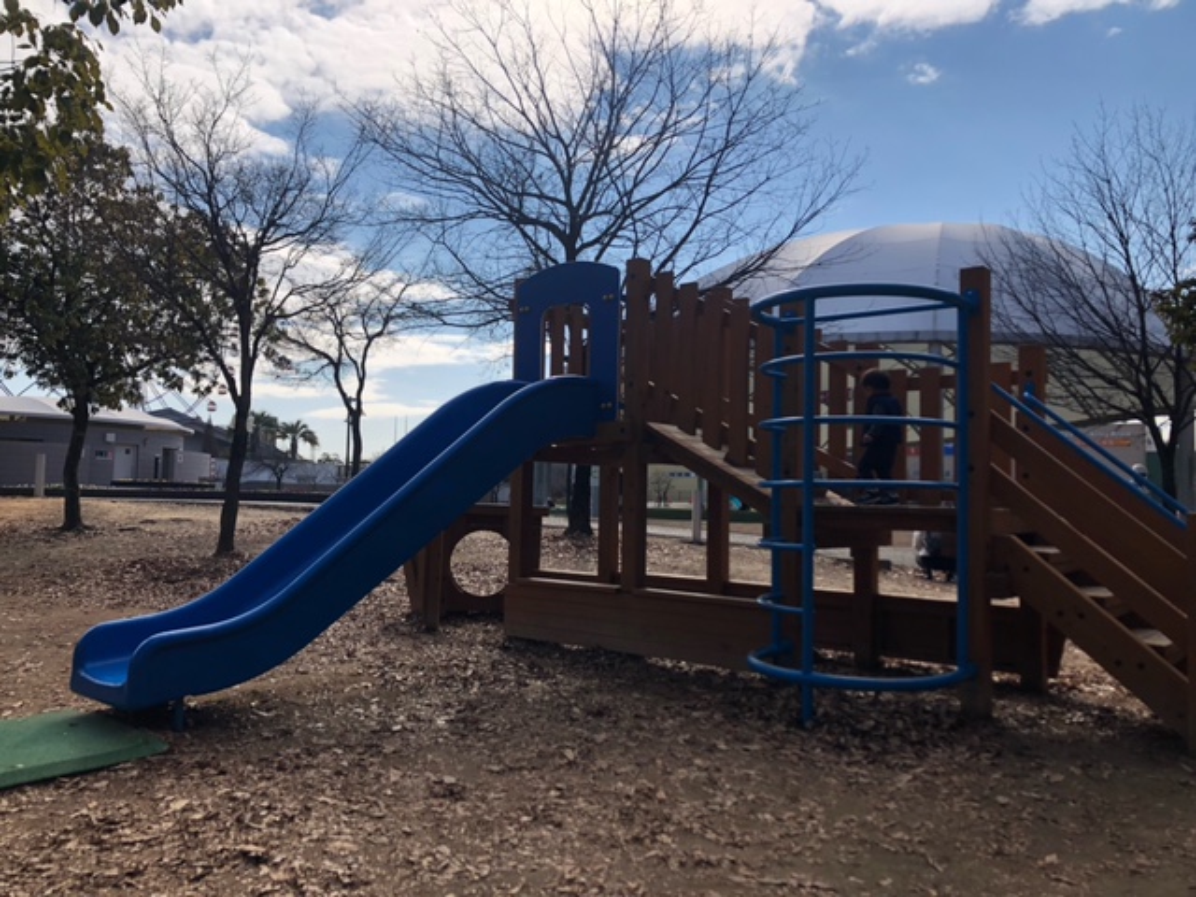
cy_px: 448
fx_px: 967
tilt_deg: +3.6
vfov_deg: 49.7
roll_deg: -0.9
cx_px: 598
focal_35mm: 28
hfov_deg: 63.4
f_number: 1.8
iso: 25
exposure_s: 1/3205
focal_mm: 3.99
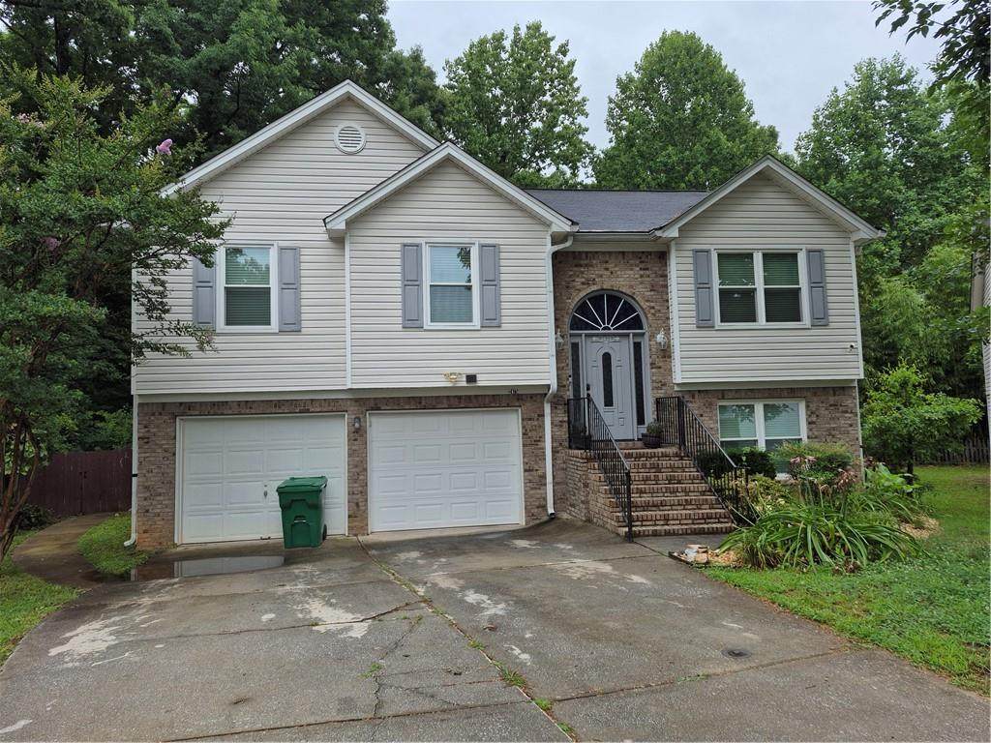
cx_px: 496
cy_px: 372
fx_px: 658
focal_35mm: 23
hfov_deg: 73.9
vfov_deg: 58.9
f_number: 1.8
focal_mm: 5.4
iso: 25
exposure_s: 1/303
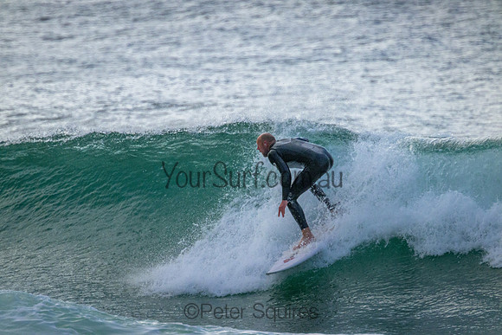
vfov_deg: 1.7
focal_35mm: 800
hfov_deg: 2.6
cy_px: 168
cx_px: 251
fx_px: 11158
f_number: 11
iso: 4000
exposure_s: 1/2000
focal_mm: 800
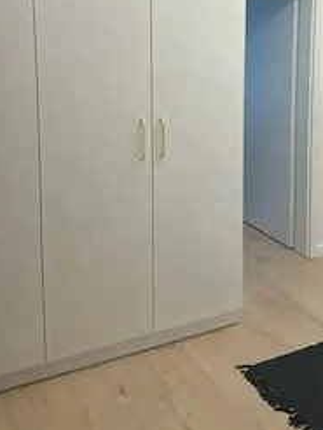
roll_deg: +0.0
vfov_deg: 46.0
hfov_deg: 36.9
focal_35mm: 39
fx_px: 484
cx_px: 169
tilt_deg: -6.0
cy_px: 105
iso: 80
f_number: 1.78
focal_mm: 6.76
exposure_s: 1/100
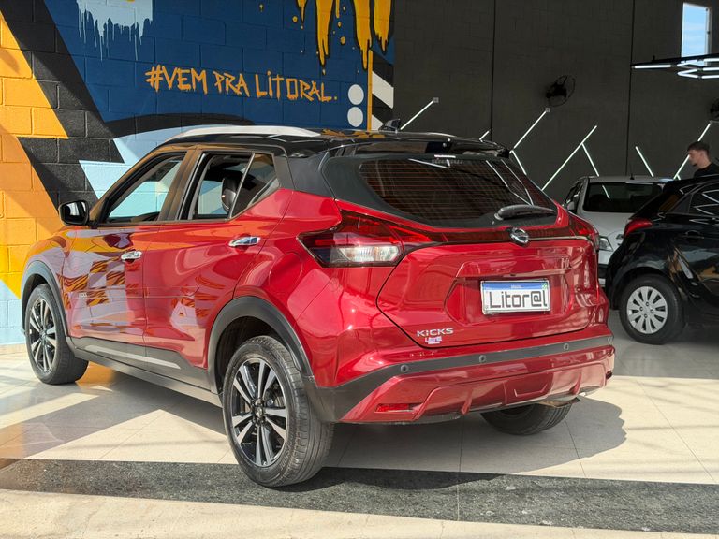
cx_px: 360
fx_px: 997
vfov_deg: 30.3
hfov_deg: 39.7
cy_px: 270
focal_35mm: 48
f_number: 1.78
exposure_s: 1/2415
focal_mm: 6.76
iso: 100
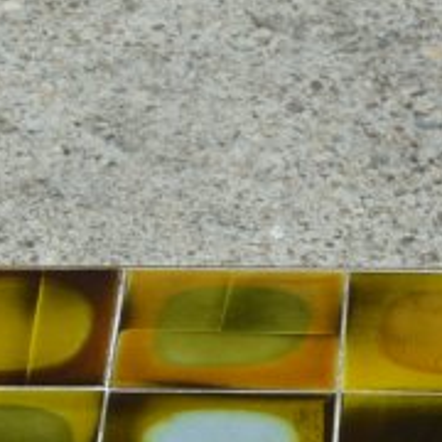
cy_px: 882
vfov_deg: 6.7
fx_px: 3684
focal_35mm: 255
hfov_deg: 6.8
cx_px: -74
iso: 100
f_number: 7.1
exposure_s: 1/200
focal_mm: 30
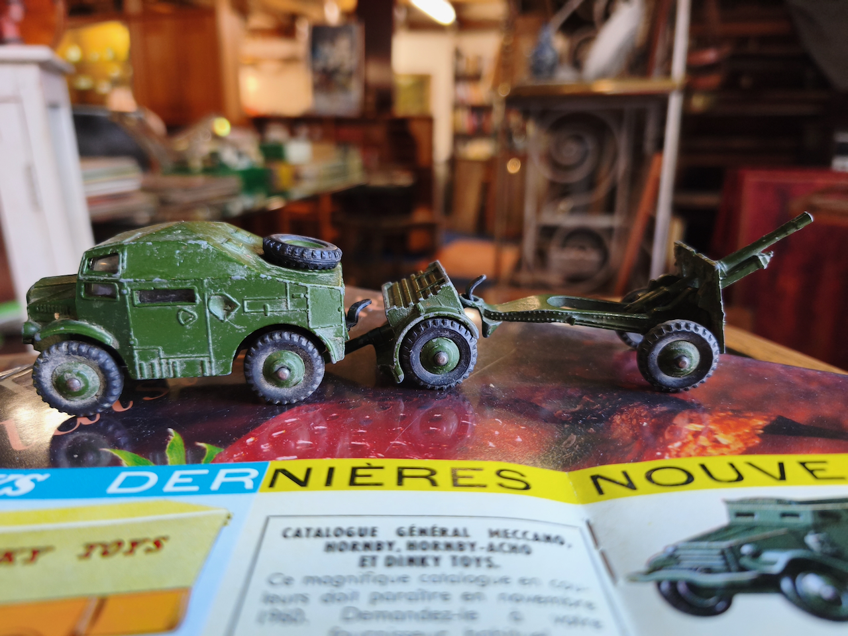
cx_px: 424
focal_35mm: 23
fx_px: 563
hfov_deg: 73.9
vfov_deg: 58.9
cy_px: 318
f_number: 1.7
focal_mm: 5.35
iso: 400
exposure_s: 1/100
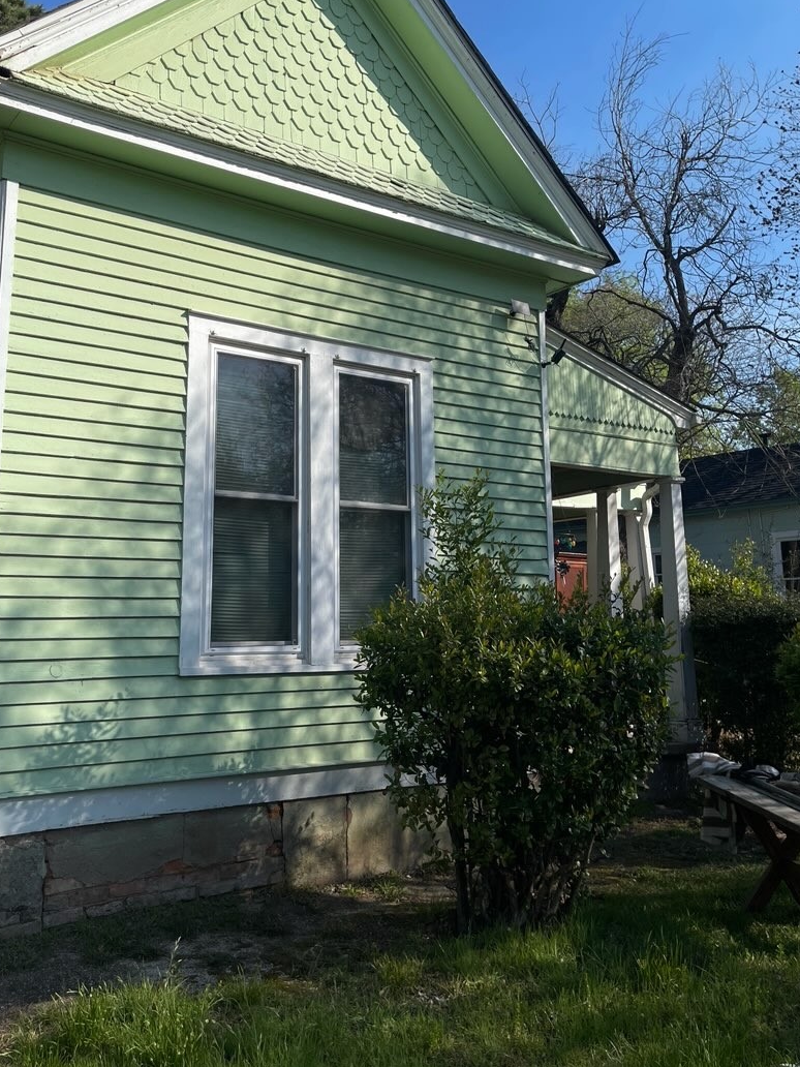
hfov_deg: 45.3
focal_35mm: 31
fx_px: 955
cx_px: 340
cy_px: 426
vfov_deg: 57.9
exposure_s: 1/5128
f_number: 1.6
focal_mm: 5.1
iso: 32
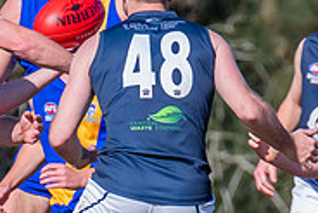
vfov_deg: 0.7
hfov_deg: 1.1
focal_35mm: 1891
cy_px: 140
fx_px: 16717
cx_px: -16
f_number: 8
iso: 800
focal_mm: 380
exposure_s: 1/2000
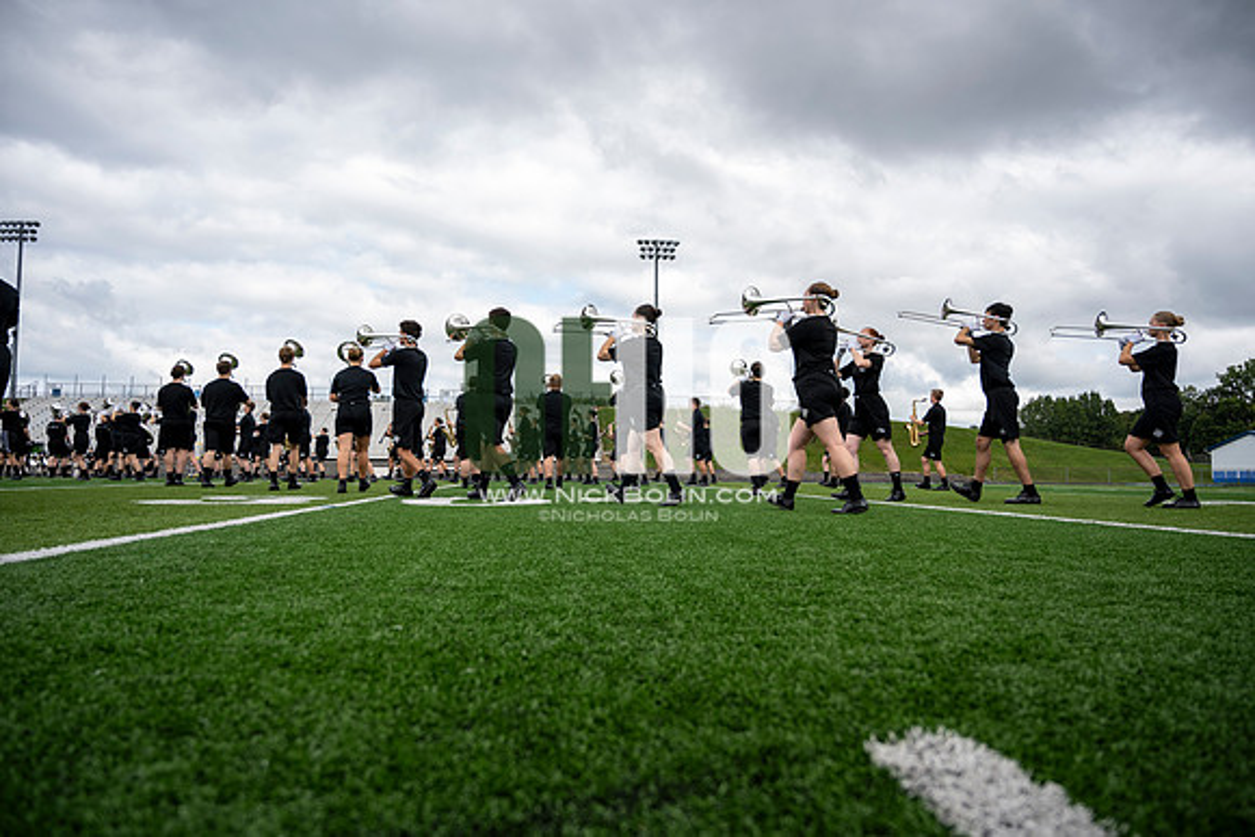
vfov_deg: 53.2
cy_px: 418
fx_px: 837
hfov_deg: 73.7
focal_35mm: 24
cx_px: 628
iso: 250
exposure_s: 1/800
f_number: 4
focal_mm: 24
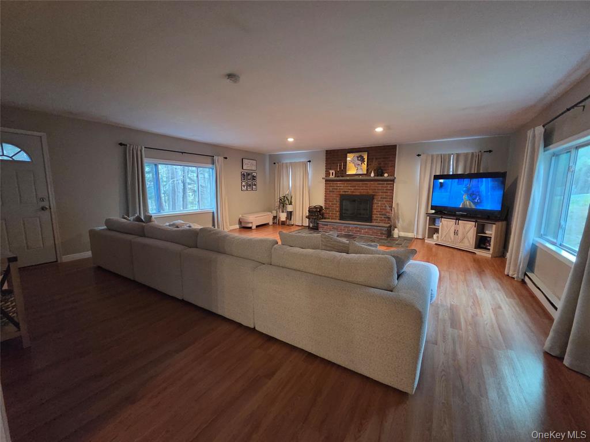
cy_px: 221
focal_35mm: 13
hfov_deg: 106.2
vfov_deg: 89.9
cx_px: 295
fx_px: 222
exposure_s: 1/60
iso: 1600
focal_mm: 2.2
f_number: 2.2
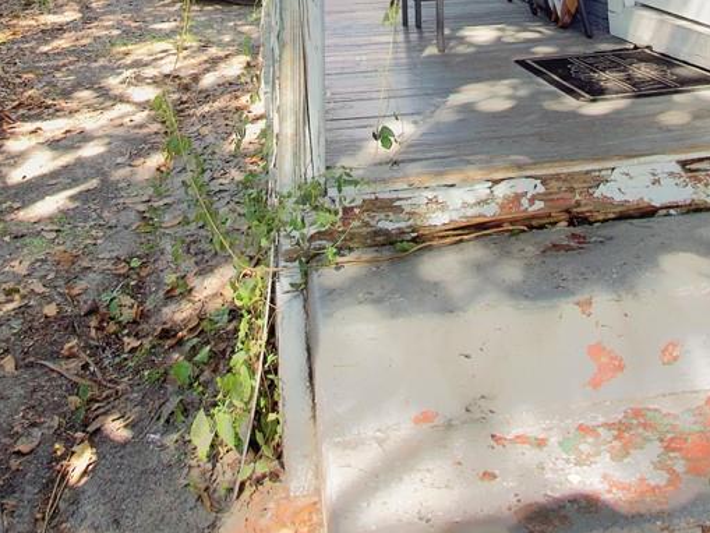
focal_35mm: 44
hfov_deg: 42.9
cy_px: -191
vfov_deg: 26.8
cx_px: 378
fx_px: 903
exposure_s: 1/160
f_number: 5
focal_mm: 7
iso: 200
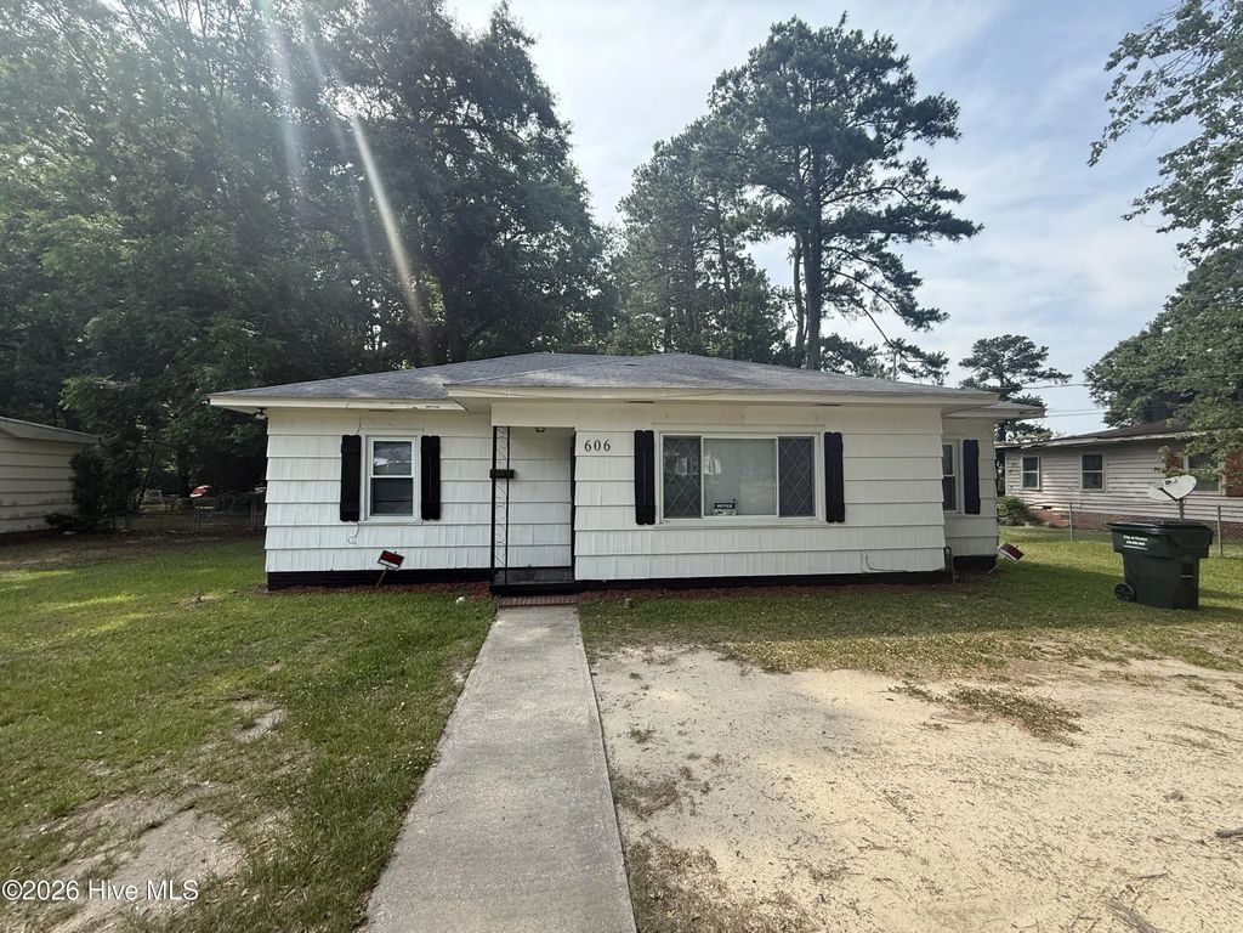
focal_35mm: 14
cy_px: 466
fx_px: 503
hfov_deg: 102.1
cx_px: 622
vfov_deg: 85.7
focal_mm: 2.22
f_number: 2.2
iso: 64
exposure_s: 1/820
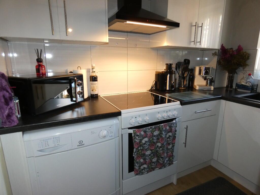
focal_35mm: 20
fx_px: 150
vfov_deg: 66.0
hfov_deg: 81.7
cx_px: 130
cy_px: 98
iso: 320
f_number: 2.8
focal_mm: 3.6
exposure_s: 1/25
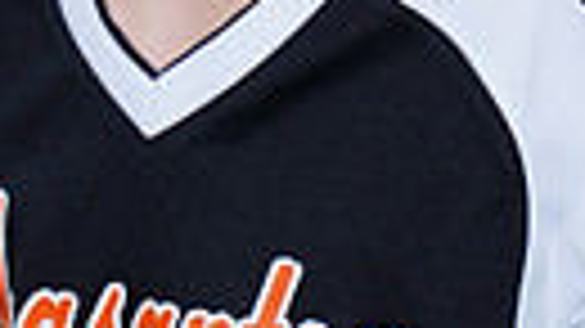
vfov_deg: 1.3
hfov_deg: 2.4
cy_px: -285
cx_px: 324
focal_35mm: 915
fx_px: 14188
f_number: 8
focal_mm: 195
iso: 200
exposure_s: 1/200
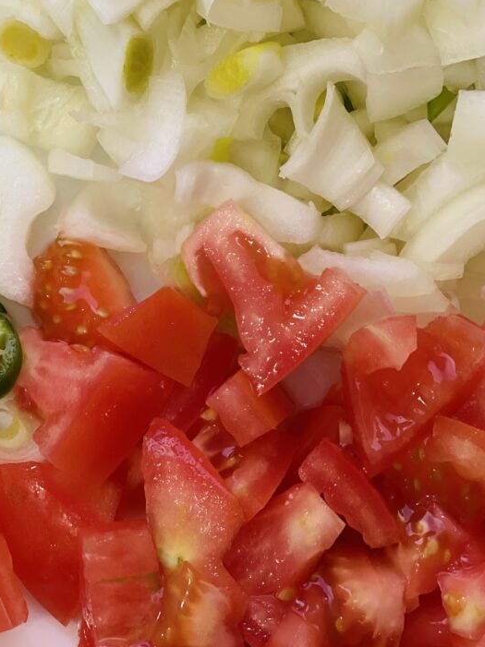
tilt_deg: -80.8
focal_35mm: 76
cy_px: 219
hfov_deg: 19.3
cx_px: 145
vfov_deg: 25.5
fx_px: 1421
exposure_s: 1/40
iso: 160
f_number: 2
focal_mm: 6
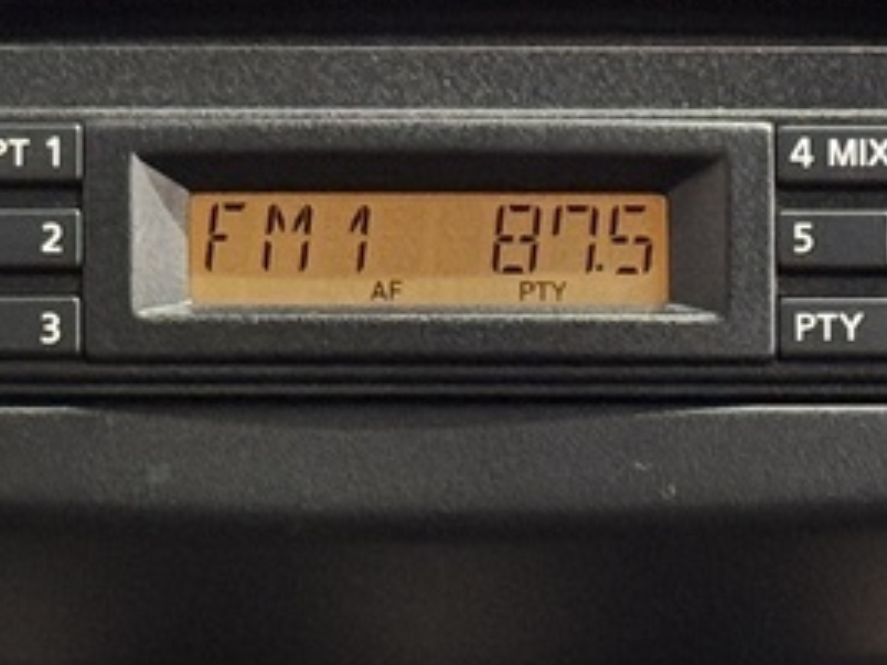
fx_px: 6611
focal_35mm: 258
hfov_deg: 7.7
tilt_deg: -17.2
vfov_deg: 5.8
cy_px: 523
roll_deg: +0.0
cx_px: 467
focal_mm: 6.76
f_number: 1.78
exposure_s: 1/50
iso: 200
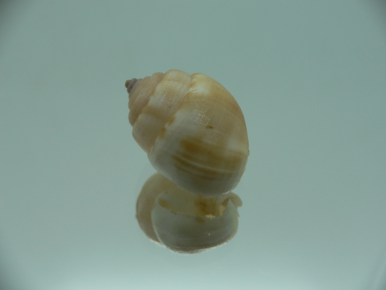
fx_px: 390
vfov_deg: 40.7
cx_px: 193
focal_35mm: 35
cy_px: 145
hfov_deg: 52.6
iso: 80
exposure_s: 1/60
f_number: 2.8
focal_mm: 4.6
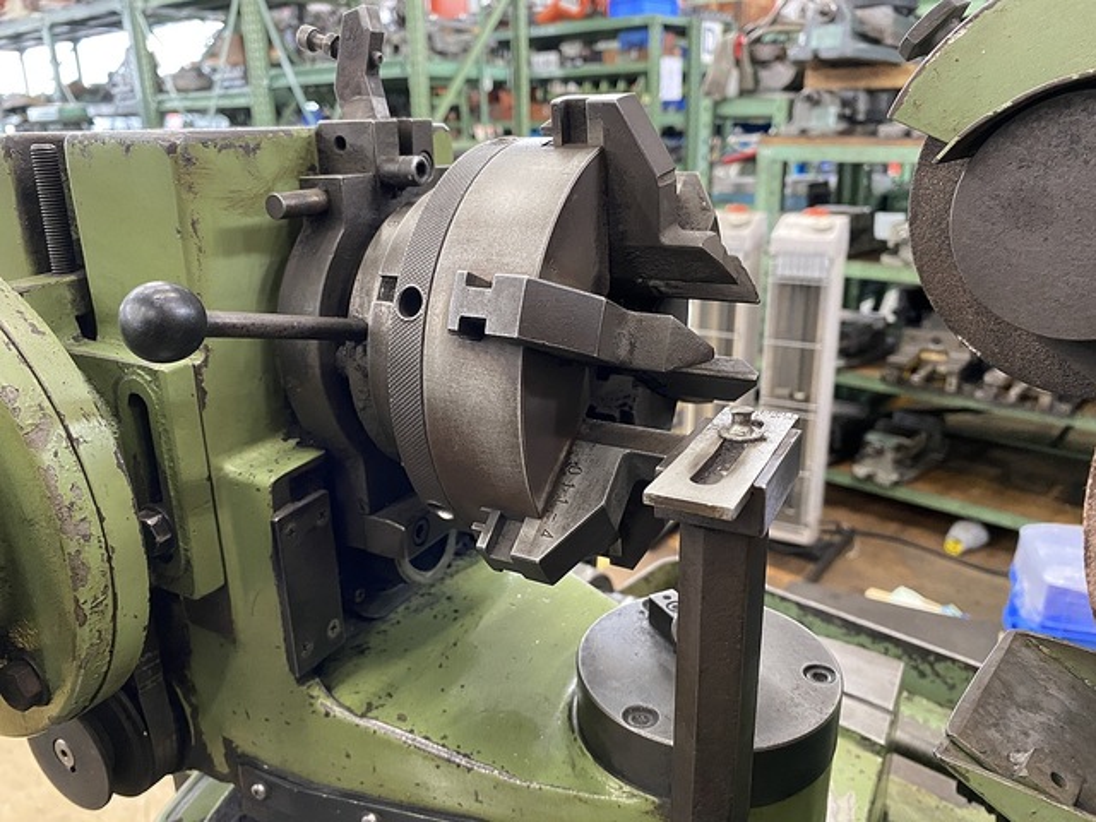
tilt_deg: -19.2
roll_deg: +0.2
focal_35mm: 26
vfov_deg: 53.1
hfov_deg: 67.3
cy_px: 411
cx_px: 548
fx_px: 823
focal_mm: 4.25
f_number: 1.8
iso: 400
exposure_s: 1/60
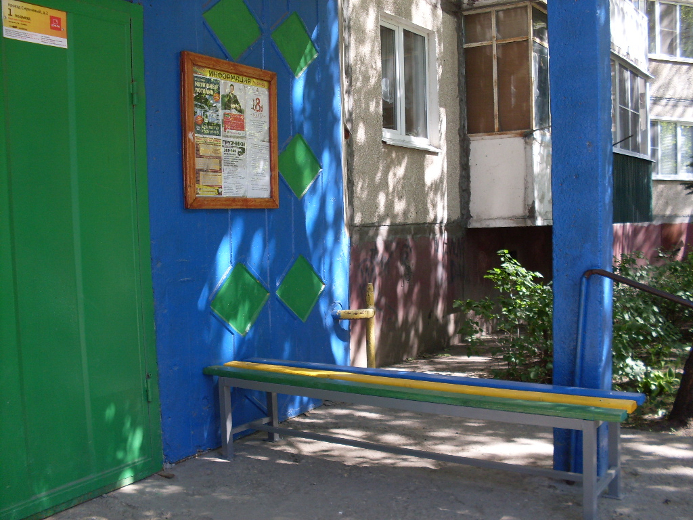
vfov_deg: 37.7
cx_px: 346
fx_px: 761
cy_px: 260
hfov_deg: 49.0
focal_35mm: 38
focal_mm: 6.3
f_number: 2.8
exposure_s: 1/180
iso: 80
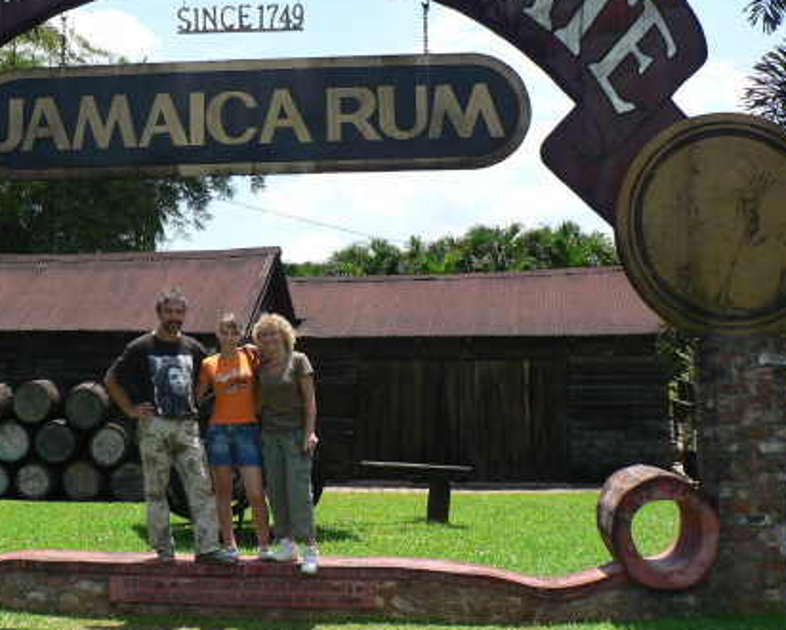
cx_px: 283
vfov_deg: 32.0
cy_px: 240
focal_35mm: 47
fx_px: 1094
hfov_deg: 39.2
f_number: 4
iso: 64
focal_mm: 6
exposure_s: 1/400
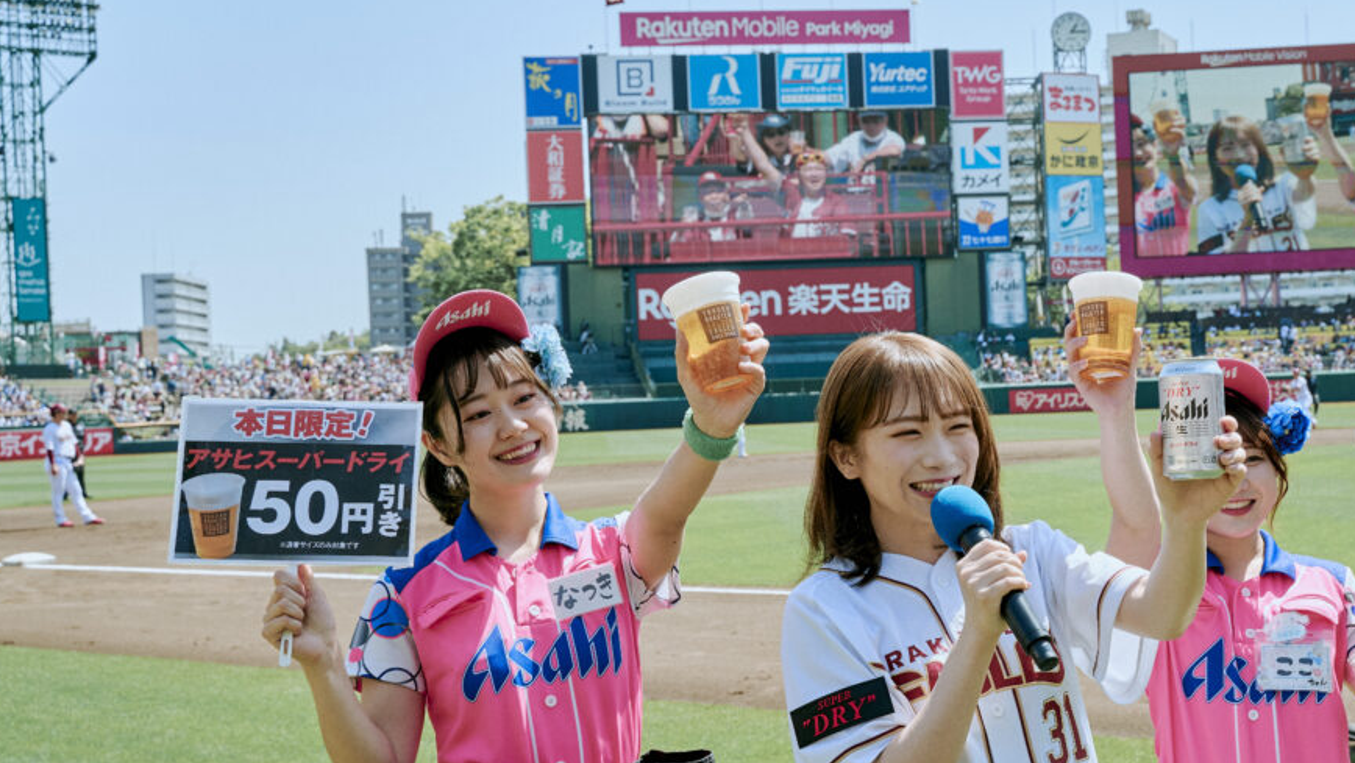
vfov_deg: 21.9
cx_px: 913
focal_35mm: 55
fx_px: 1977
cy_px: 404
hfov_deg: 37.4
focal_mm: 38
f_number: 8
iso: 400
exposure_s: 1/500
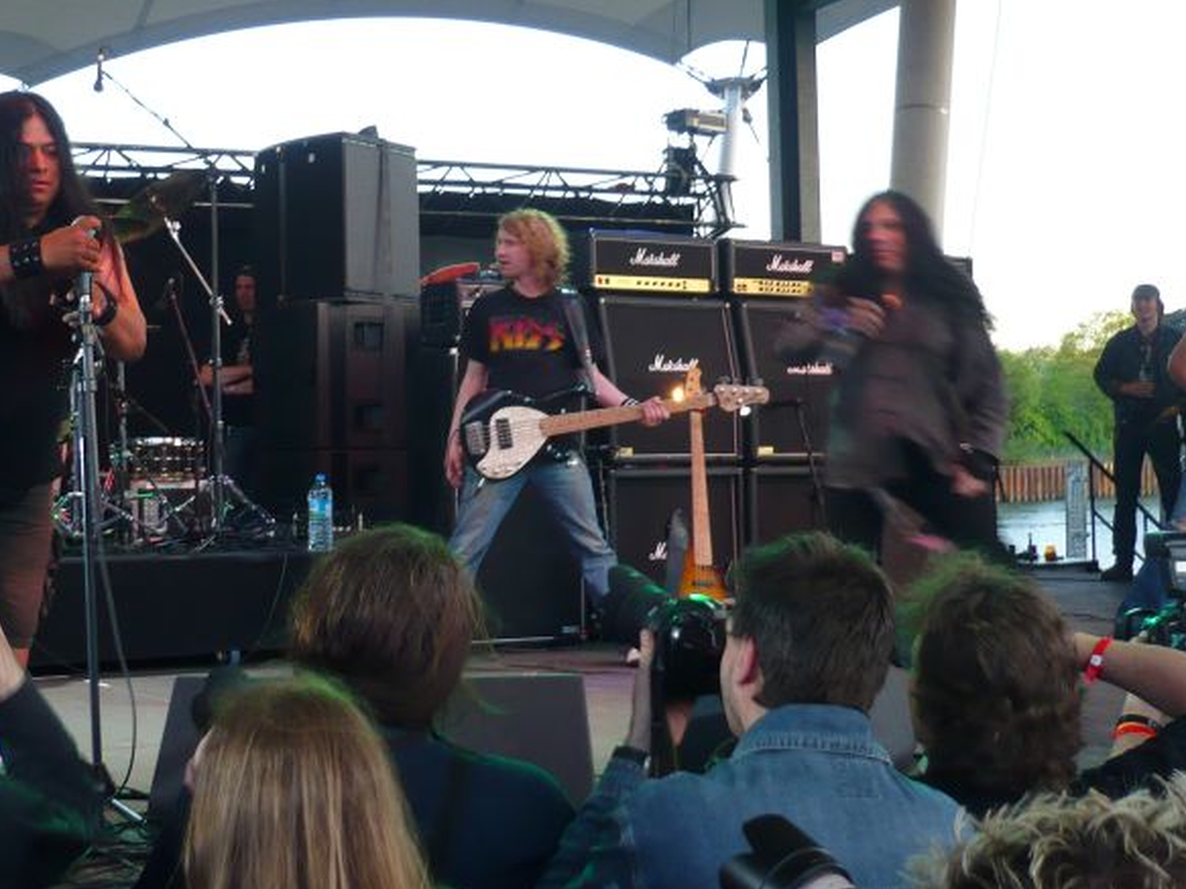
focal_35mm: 59
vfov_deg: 24.8
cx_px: 472
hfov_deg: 32.6
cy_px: 399
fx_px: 2021
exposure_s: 1/30
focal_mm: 7
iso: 100
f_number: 3.4
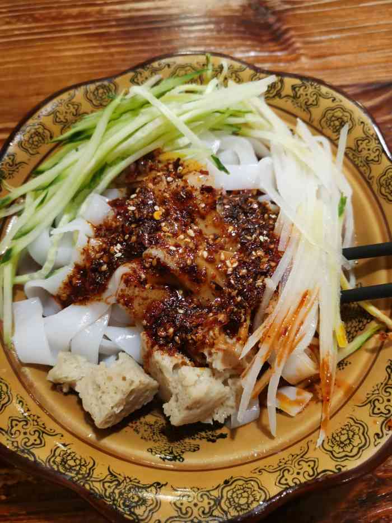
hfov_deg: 51.4
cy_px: 262
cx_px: 196
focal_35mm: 27
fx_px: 408
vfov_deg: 65.3
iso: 400
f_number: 1.8
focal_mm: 5.58
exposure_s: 1/33.3
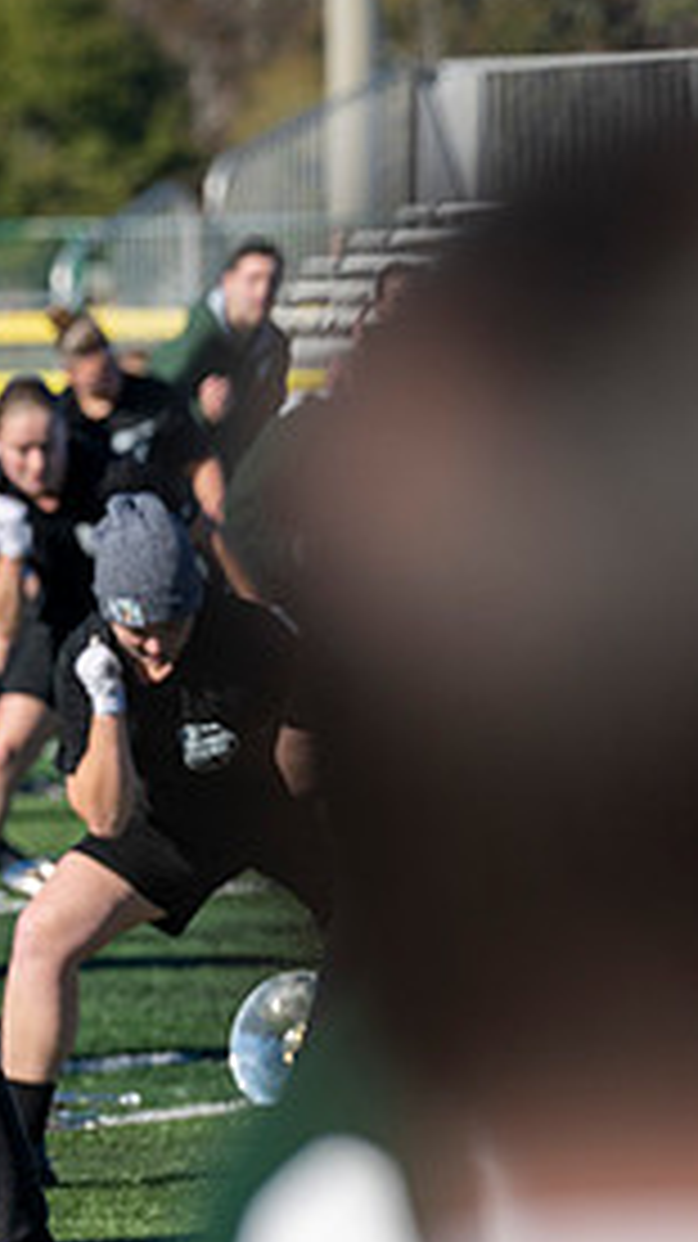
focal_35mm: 440
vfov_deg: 4.9
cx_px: -450
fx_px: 14495
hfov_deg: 2.8
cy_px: 628
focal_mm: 200
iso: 200
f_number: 5
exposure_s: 1/2000
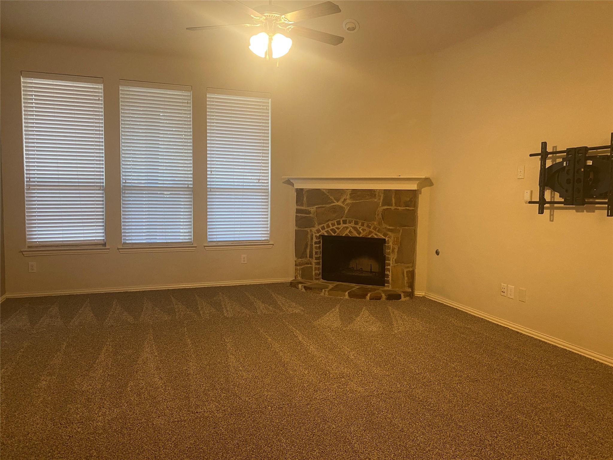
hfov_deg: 67.3
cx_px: 306
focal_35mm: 26
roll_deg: -0.8
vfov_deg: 53.1
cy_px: 230
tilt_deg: -6.1
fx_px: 460
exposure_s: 1/60
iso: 200
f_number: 1.8
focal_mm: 4.25
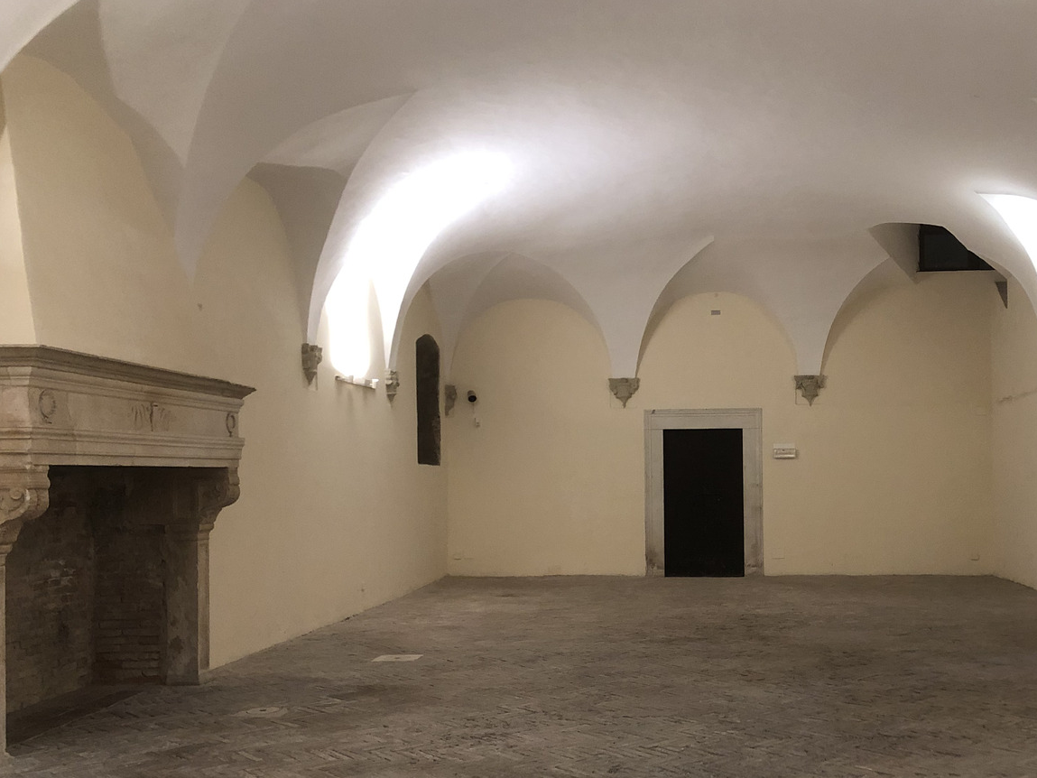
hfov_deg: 46.9
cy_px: 476
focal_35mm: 39
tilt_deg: -0.3
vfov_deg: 36.7
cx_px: 714
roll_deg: +1.3
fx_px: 1168
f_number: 1.8
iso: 100
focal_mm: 4
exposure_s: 1/17
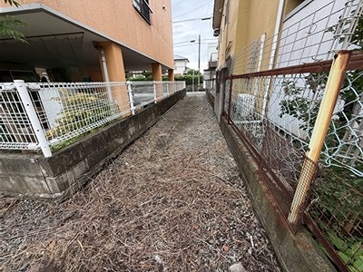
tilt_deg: -20.0
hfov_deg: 102.1
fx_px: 147
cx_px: 182
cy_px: 136
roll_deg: +2.2
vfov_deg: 85.7
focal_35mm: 14
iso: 40
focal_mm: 2.22
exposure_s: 1/233
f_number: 2.2
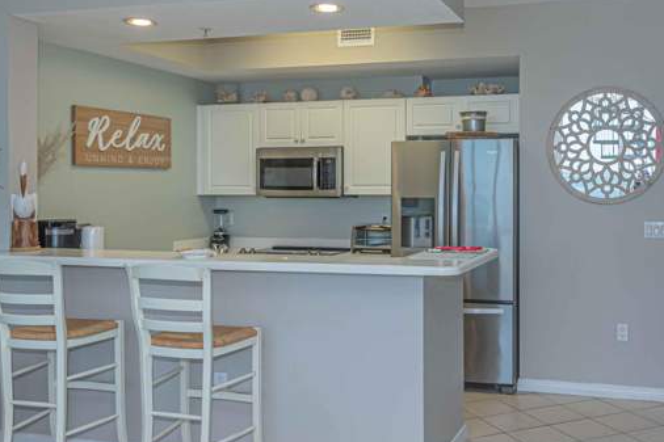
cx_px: 440
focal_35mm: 39
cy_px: 187
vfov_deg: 34.1
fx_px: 719
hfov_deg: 48.8
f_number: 6.3
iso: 400
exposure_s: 1/125
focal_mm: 24
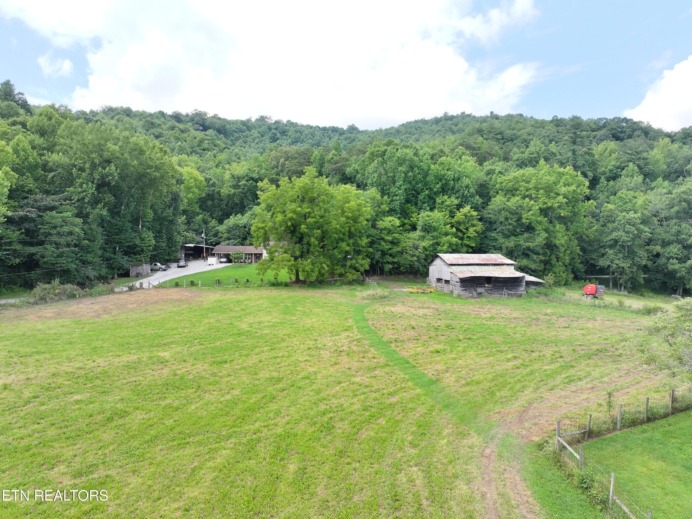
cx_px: 346
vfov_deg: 56.8
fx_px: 480
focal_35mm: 24
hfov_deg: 71.6
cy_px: 260
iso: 420
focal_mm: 12.29
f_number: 2.8
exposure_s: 1/800
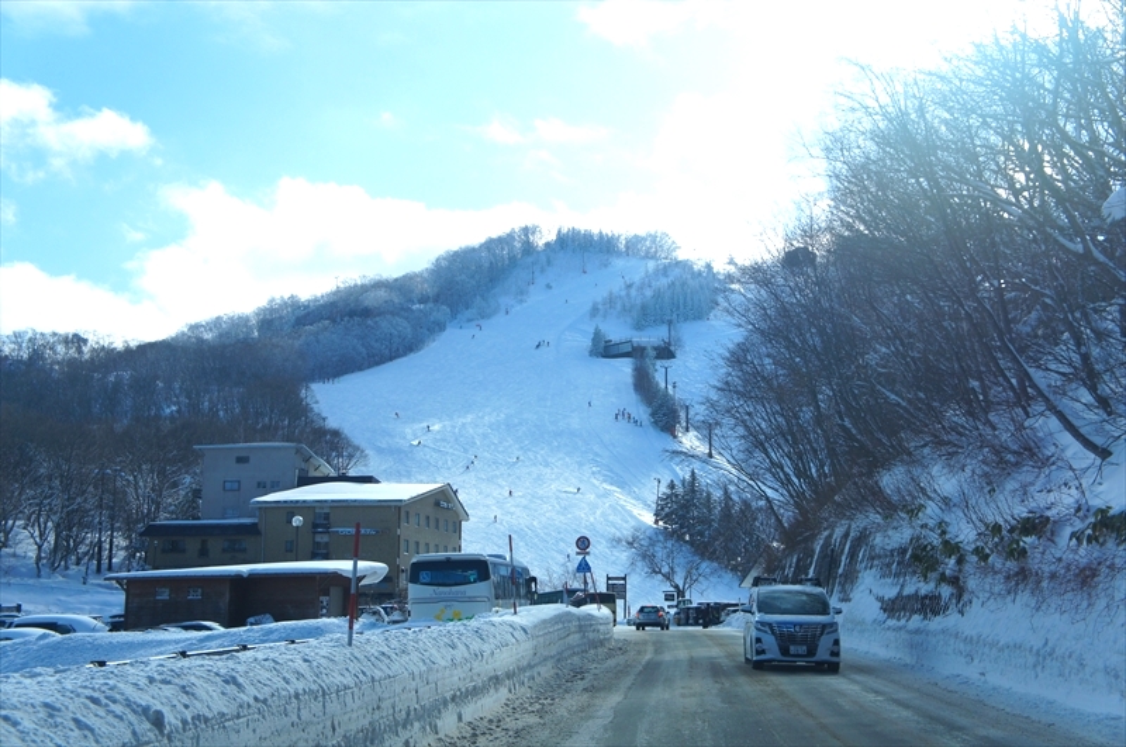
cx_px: 563
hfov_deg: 40.0
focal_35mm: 50
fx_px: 1546
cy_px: 374
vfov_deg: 27.2
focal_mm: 33
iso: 200
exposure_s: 1/640
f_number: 8
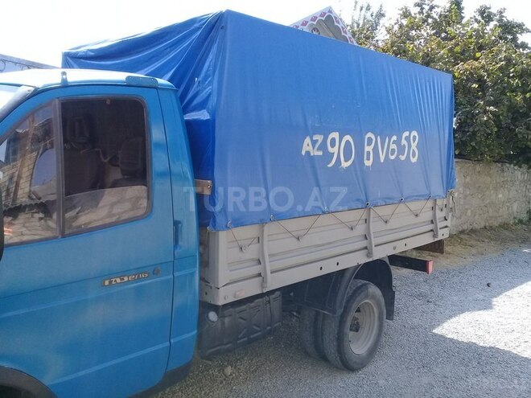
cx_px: 266
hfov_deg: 58.4
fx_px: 476
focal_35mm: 31
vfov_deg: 45.4
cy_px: 199
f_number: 2.2
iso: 50
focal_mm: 3.3
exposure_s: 1/427
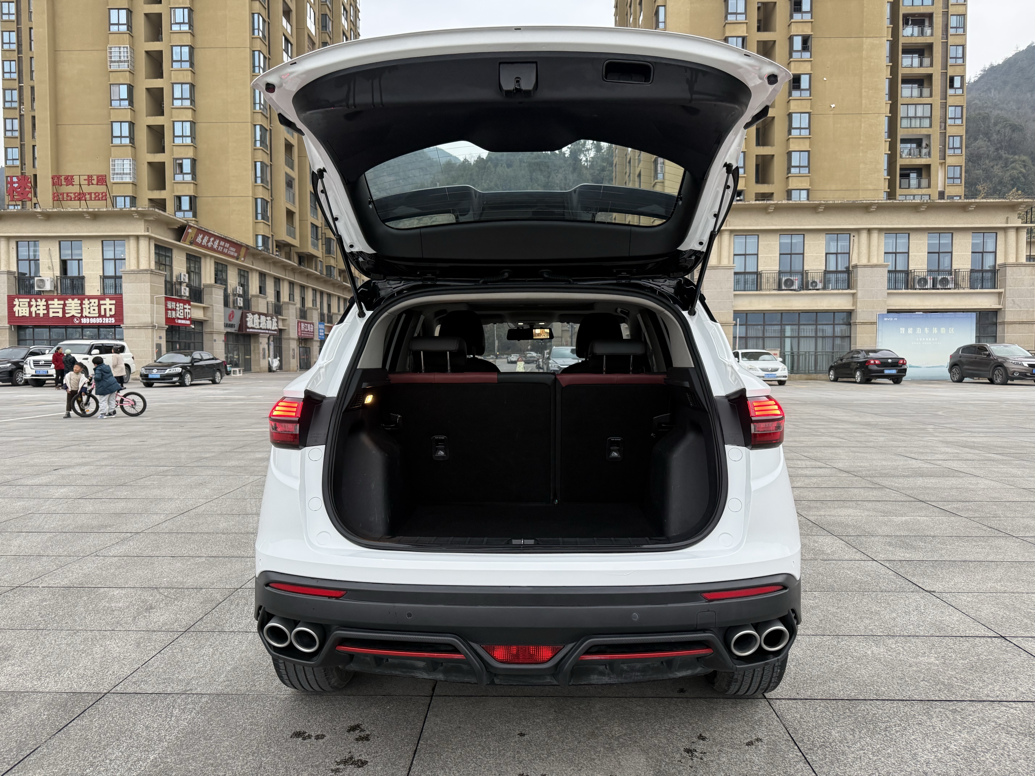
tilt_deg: -0.2
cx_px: 518
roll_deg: -0.4
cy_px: 388
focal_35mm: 24
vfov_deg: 56.8
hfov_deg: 71.6
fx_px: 718
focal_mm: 6.76
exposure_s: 1/88
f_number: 1.78
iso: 200
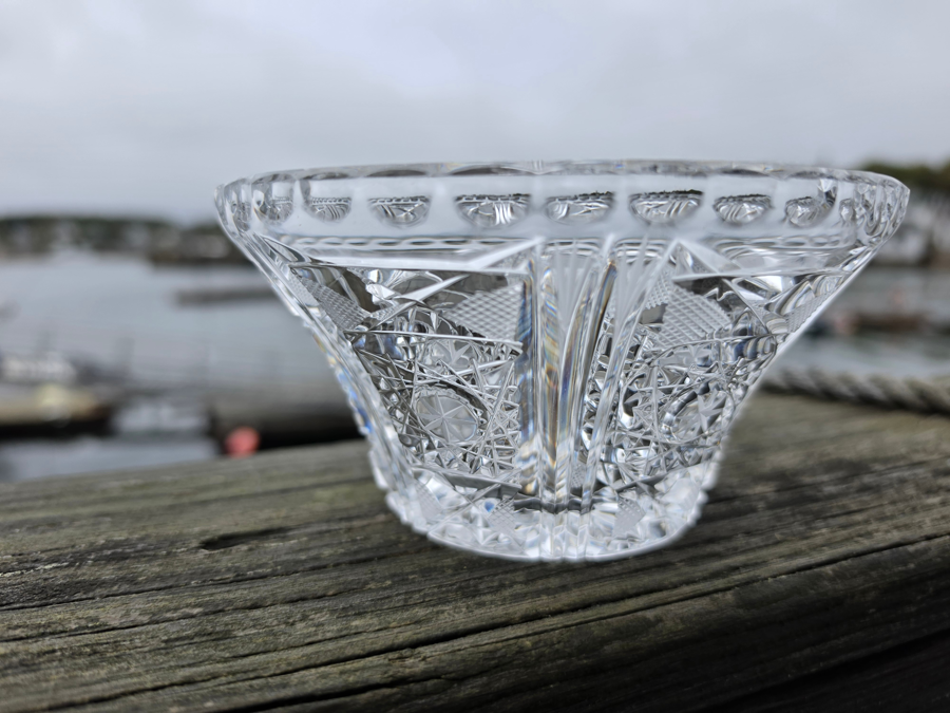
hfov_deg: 73.9
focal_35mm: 23
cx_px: 475
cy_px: 356
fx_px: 631
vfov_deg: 58.9
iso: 64
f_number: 1.4
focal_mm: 6.5
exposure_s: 1/4648
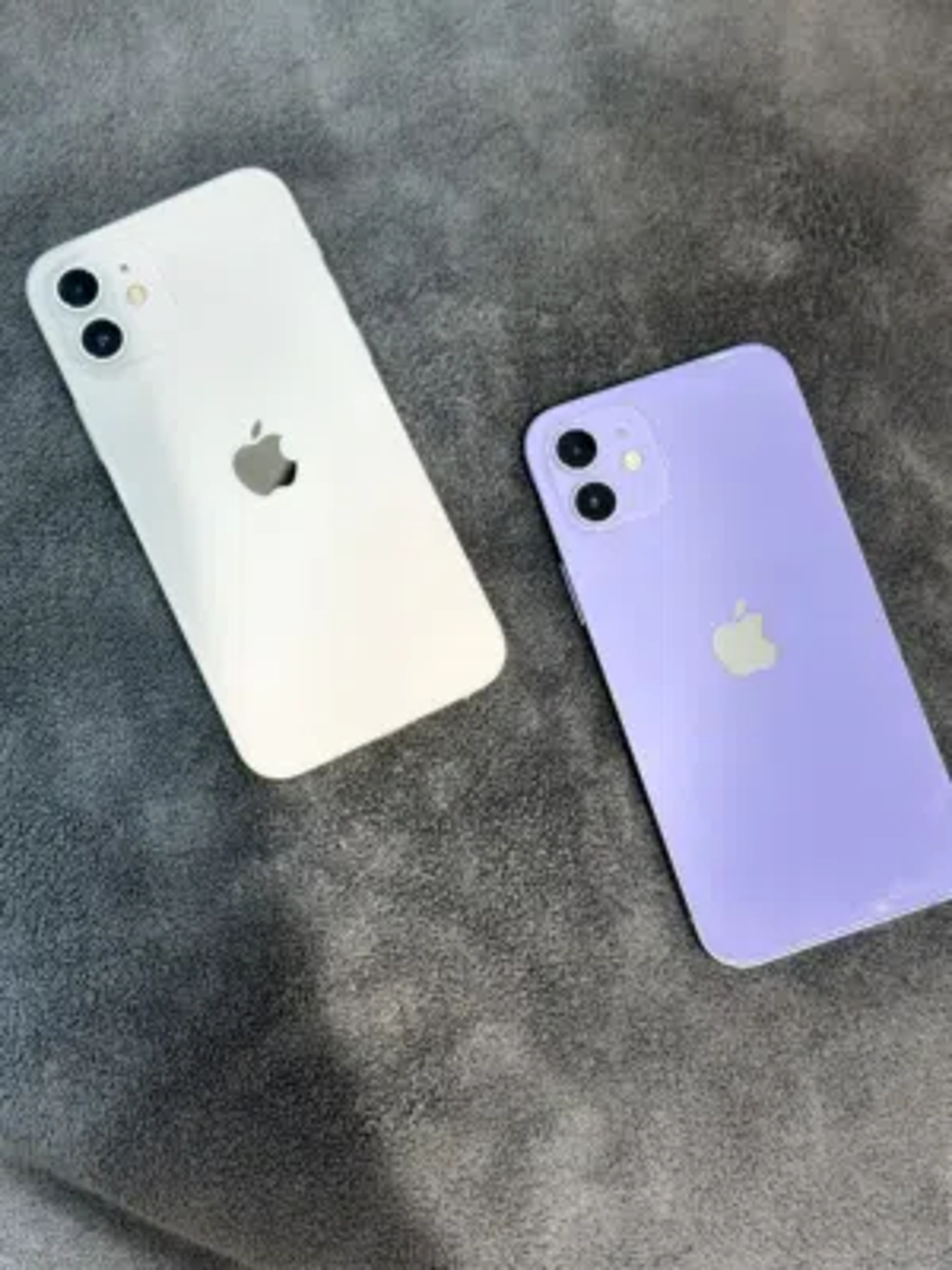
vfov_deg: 39.7
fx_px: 1760
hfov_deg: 30.3
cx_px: 476
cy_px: 635
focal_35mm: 48
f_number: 1.78
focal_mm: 6.86
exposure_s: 1/100
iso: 80
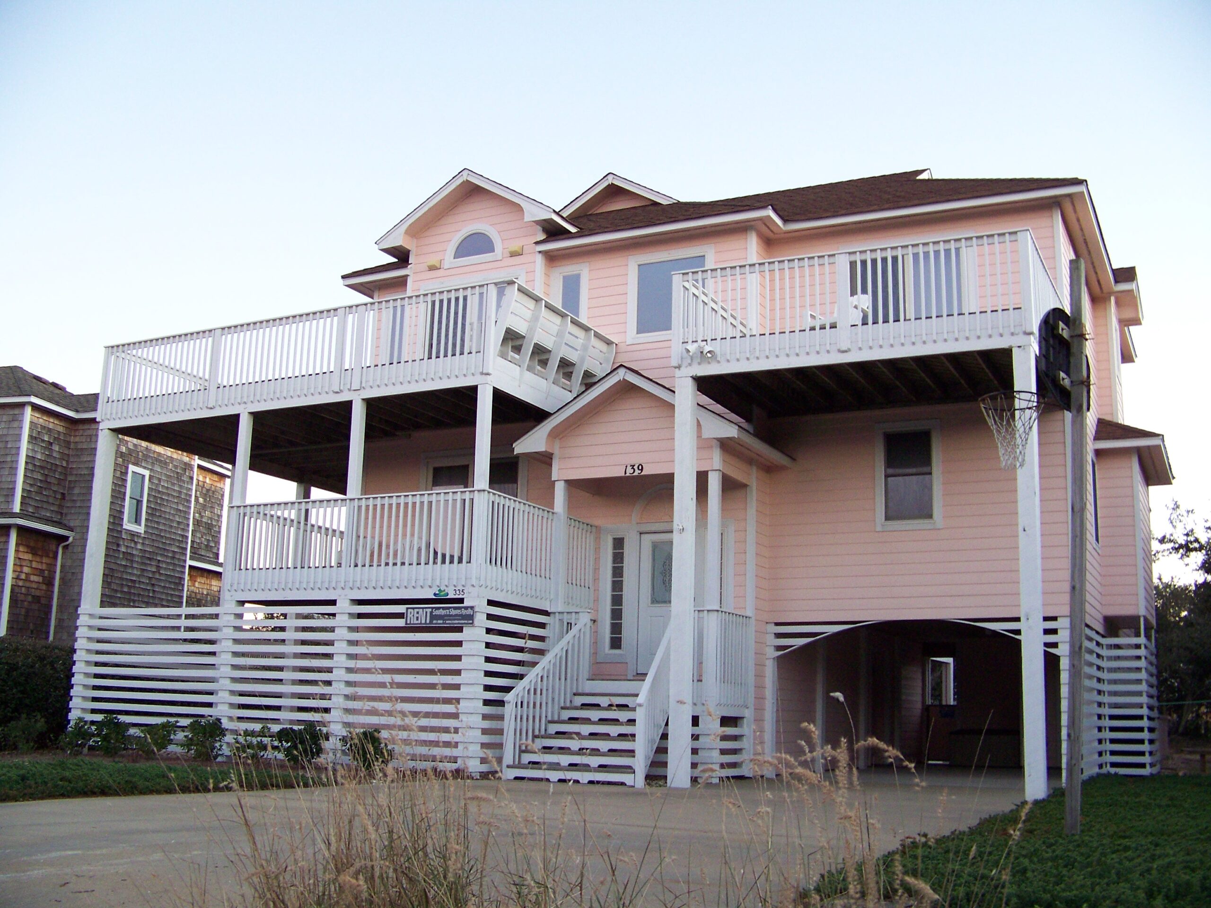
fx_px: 1259
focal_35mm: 36
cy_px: 454
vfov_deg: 39.7
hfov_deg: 51.4
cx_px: 606
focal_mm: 5.85
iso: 160
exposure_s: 1/30
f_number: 2.8
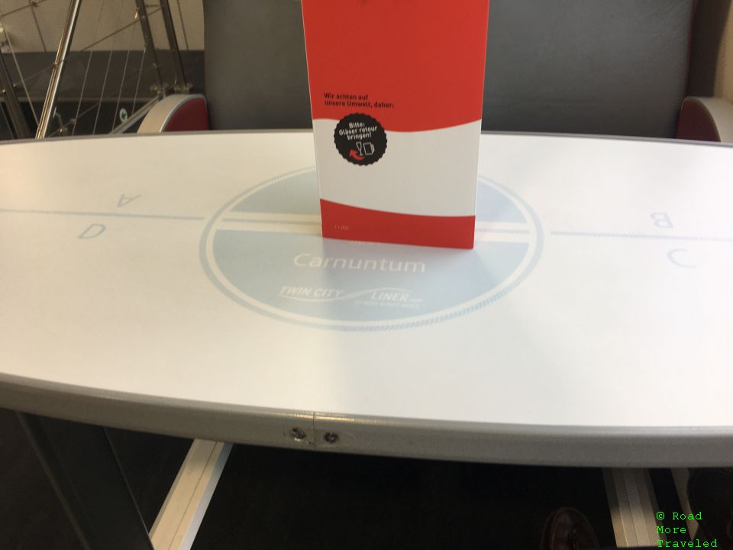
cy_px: 275
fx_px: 614
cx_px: 366
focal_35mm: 29
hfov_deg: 61.7
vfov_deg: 48.2
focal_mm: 4.15
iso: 25
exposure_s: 1/50
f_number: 2.2
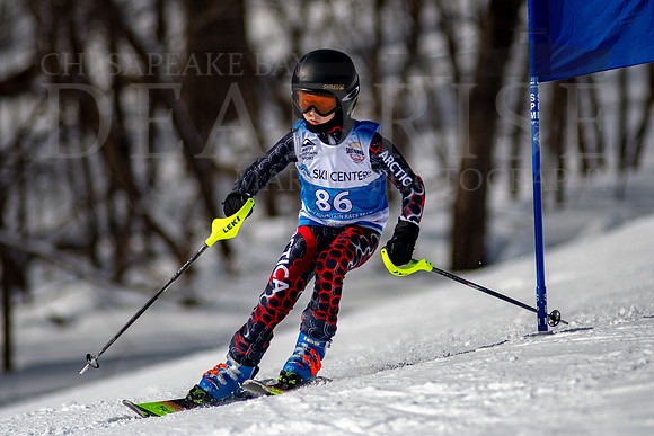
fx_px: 9141
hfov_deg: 4.1
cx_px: 366
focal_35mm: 503
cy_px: 192
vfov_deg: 2.7
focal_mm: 300
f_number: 2.8
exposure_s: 1/8000
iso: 100
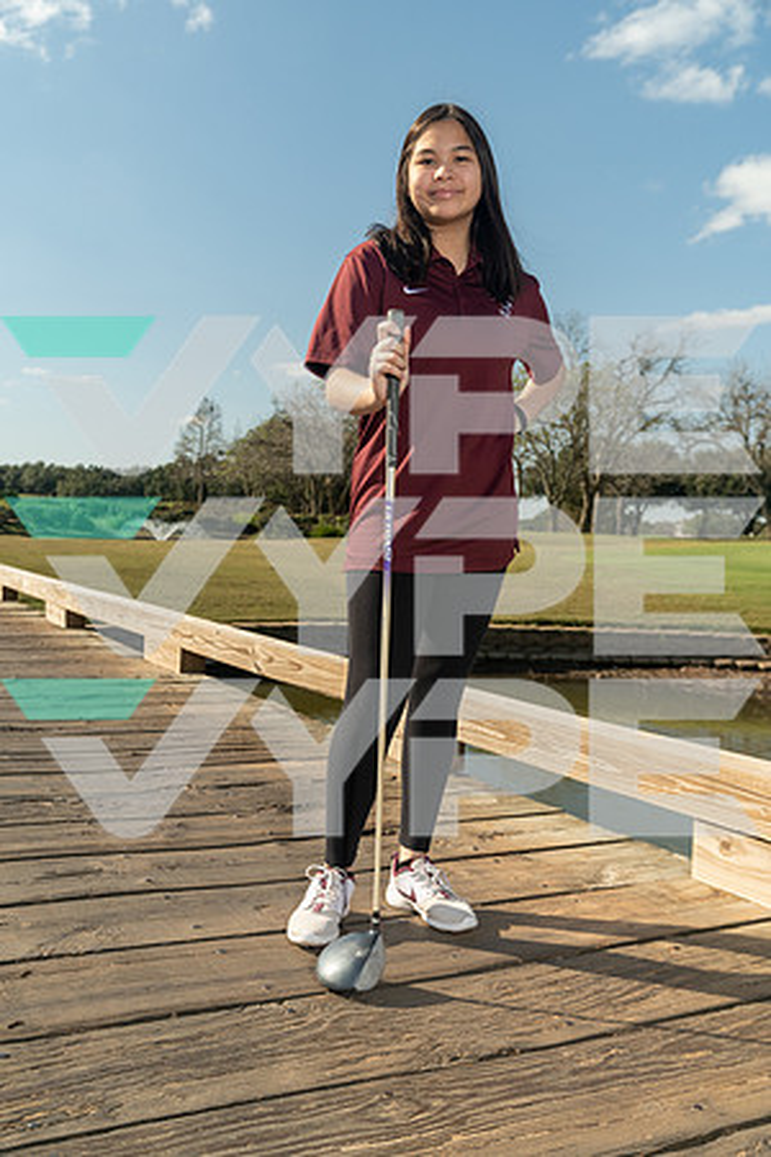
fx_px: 1124
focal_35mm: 35
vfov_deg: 54.4
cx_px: 386
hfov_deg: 37.9
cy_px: 578
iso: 500
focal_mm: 35
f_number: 5.6
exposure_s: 1/200
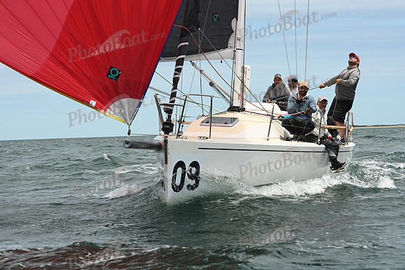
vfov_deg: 14.4
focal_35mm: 95
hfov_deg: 21.5
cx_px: 202
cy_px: 135
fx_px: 1069
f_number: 9
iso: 320
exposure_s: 1/1000
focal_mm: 95
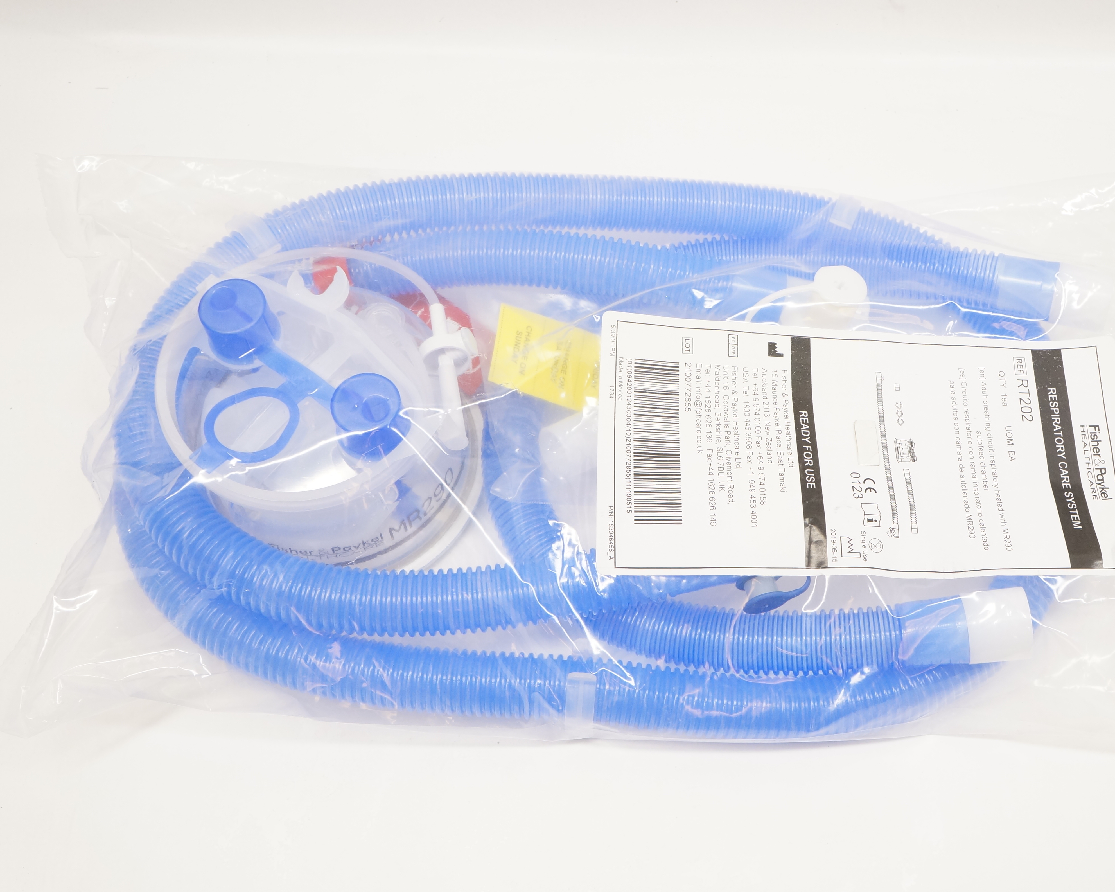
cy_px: 450
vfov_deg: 40.5
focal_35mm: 37
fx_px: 1207
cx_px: 661
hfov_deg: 49.3
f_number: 7.1
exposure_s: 1/80
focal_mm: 21
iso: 800
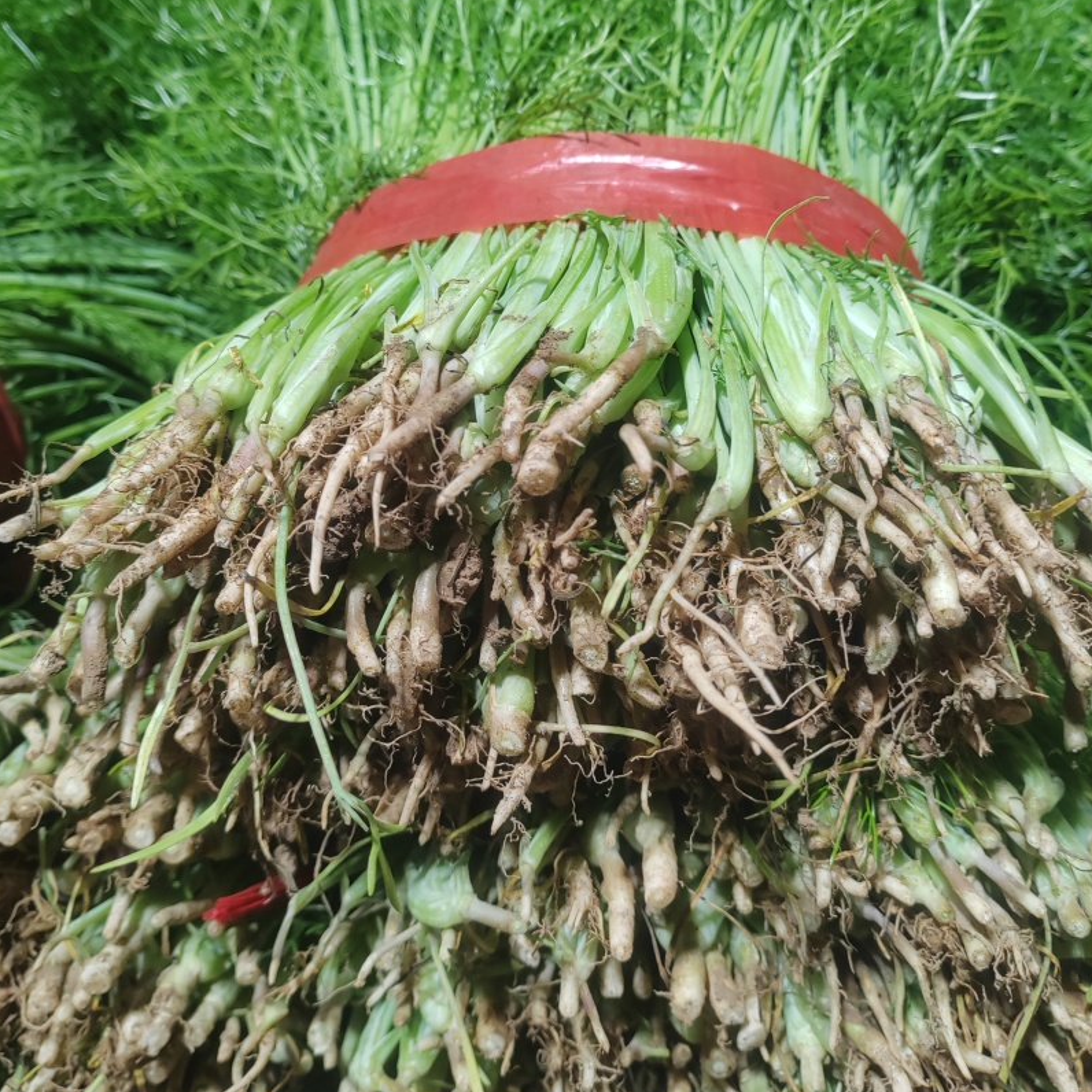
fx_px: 1142
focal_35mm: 32
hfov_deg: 51.1
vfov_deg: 50.9
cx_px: 546
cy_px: 455
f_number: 1.9
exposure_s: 1/50
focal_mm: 5.52
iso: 800
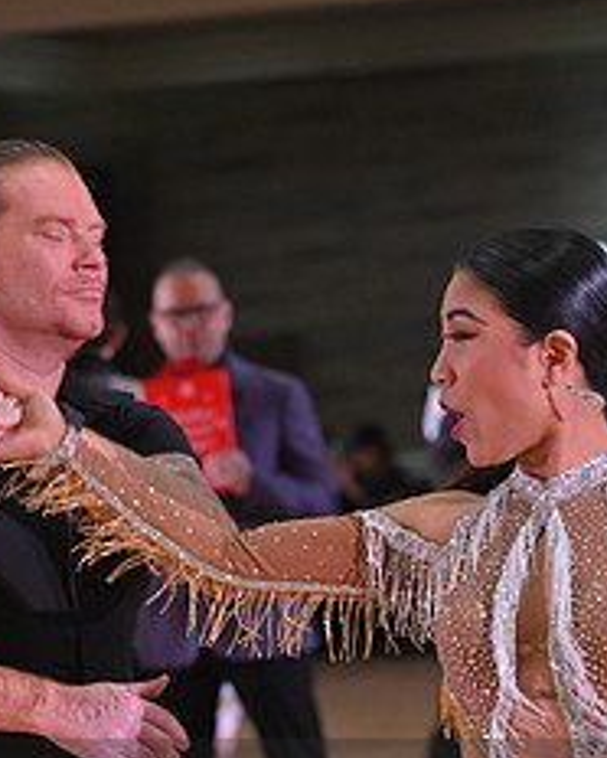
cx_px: 220
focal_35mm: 272
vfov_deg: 7.1
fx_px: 6100
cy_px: 849
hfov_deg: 5.7
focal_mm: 116
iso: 2000
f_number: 5
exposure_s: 1/320
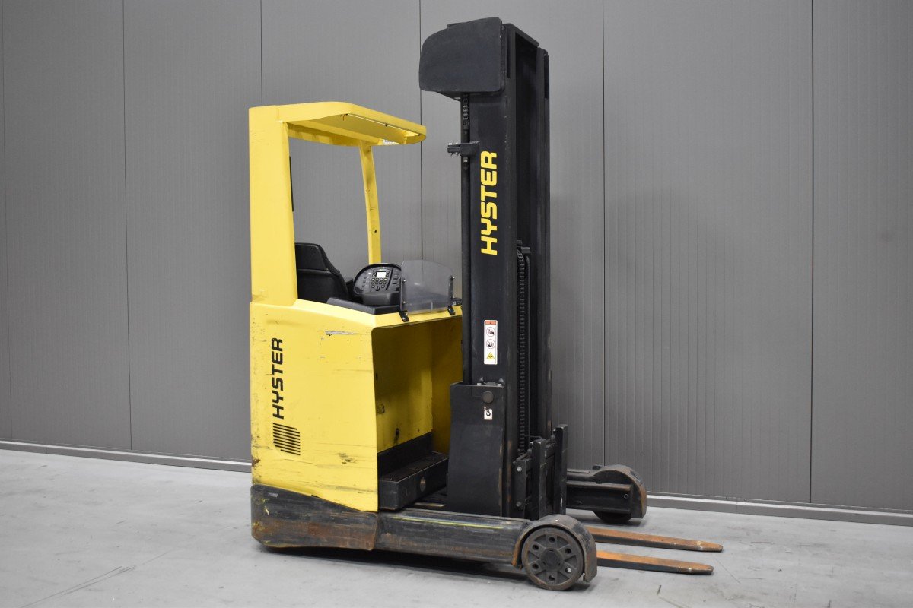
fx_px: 951
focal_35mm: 38
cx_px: 456
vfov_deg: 35.5
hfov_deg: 51.3
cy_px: 304
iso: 1600
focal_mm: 25
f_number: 4
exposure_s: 1/80
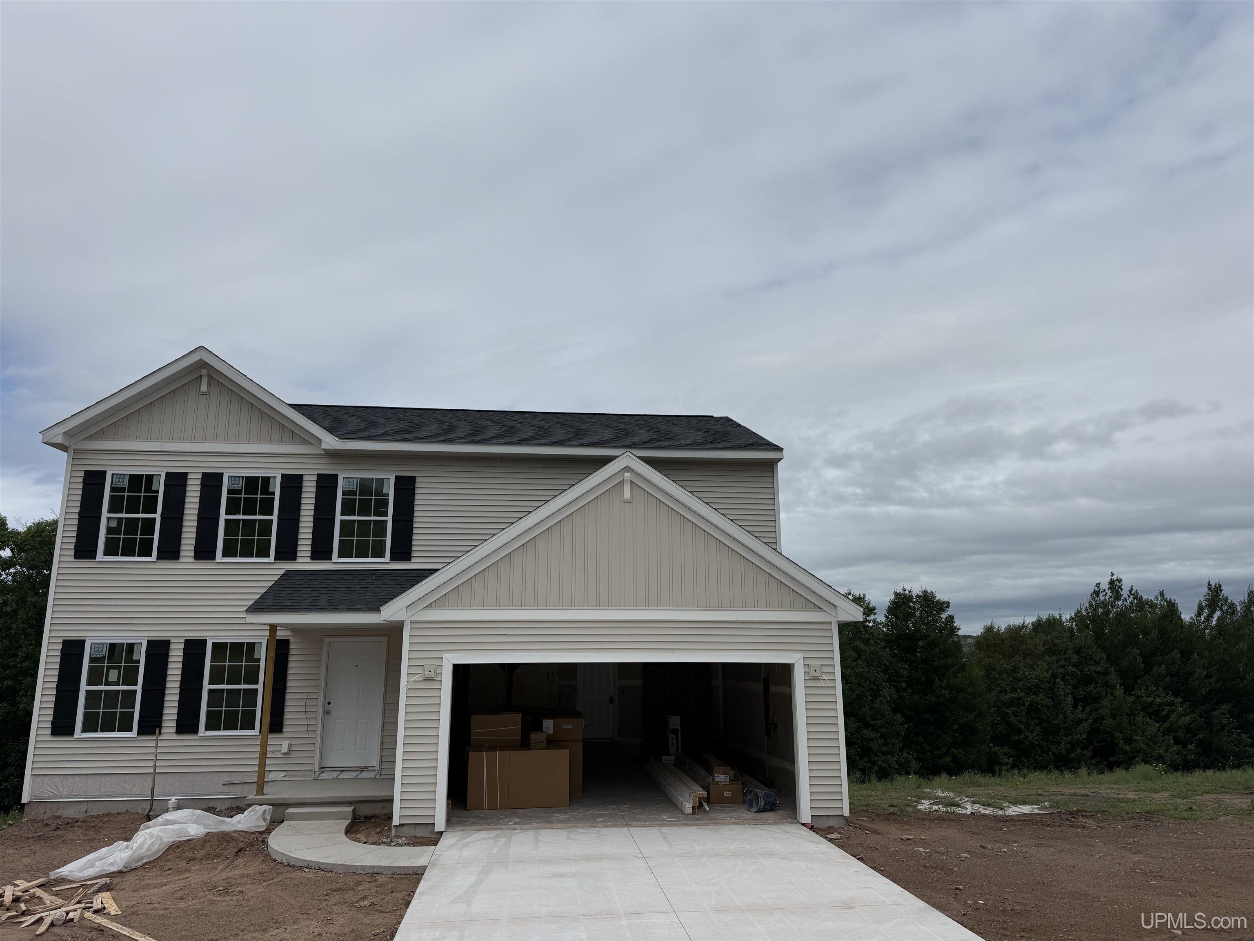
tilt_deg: +12.4
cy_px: 470
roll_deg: -0.1
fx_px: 869
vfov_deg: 56.8
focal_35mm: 24
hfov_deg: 71.6
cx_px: 627
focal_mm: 6.76
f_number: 1.78
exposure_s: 1/11905
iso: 80
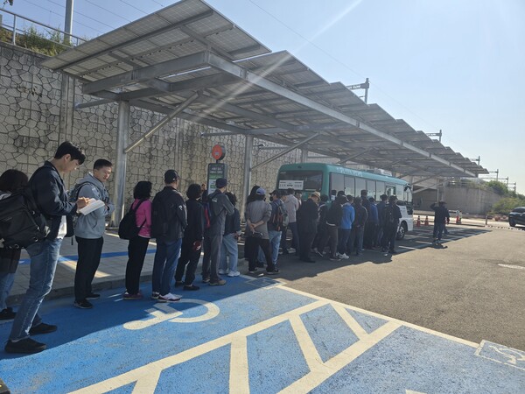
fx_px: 349
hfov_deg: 73.9
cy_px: 197
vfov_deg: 58.9
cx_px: 262
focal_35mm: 23
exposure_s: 1/1321
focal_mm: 6.3
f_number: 1.7
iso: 12
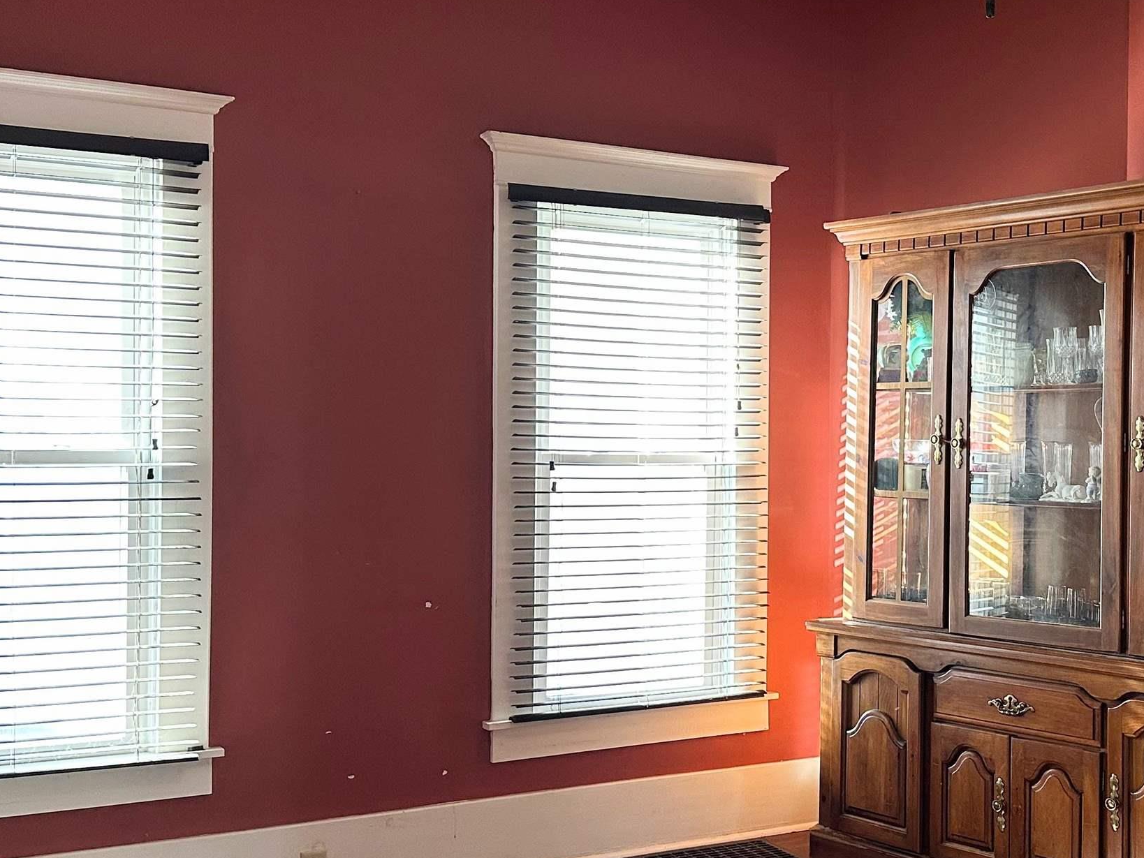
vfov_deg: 32.2
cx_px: 722
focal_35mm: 45
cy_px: 450
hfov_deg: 41.7
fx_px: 1487
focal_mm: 6.86
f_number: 1.78
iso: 200
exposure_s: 1/120
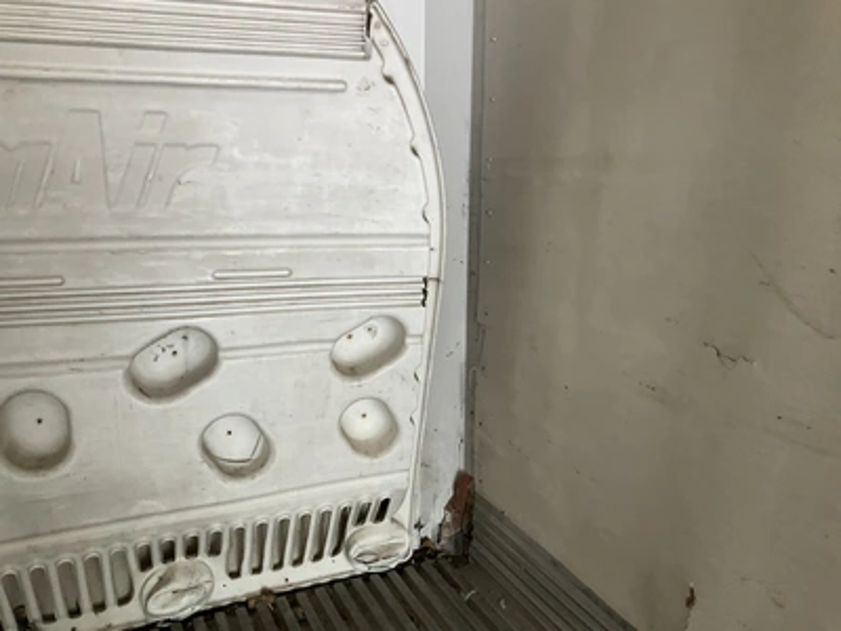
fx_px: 705
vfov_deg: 48.2
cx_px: 420
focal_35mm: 29
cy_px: 316
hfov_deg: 61.7
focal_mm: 3
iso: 125
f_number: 1.8
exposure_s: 1/60
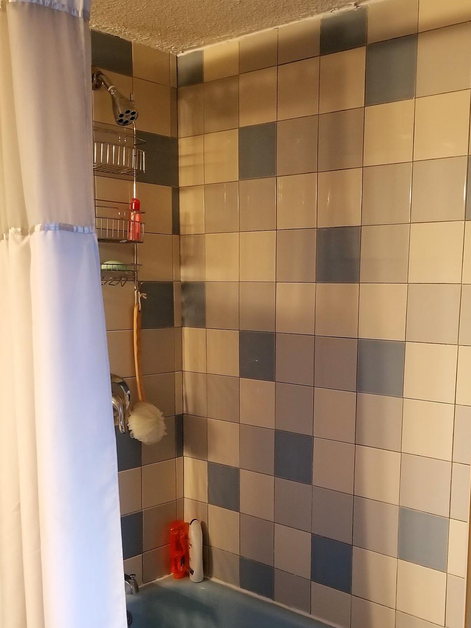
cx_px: 280
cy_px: 405
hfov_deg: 36.7
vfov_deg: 47.3
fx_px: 707
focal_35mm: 39
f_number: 1.7
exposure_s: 1/24
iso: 250
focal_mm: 4.25
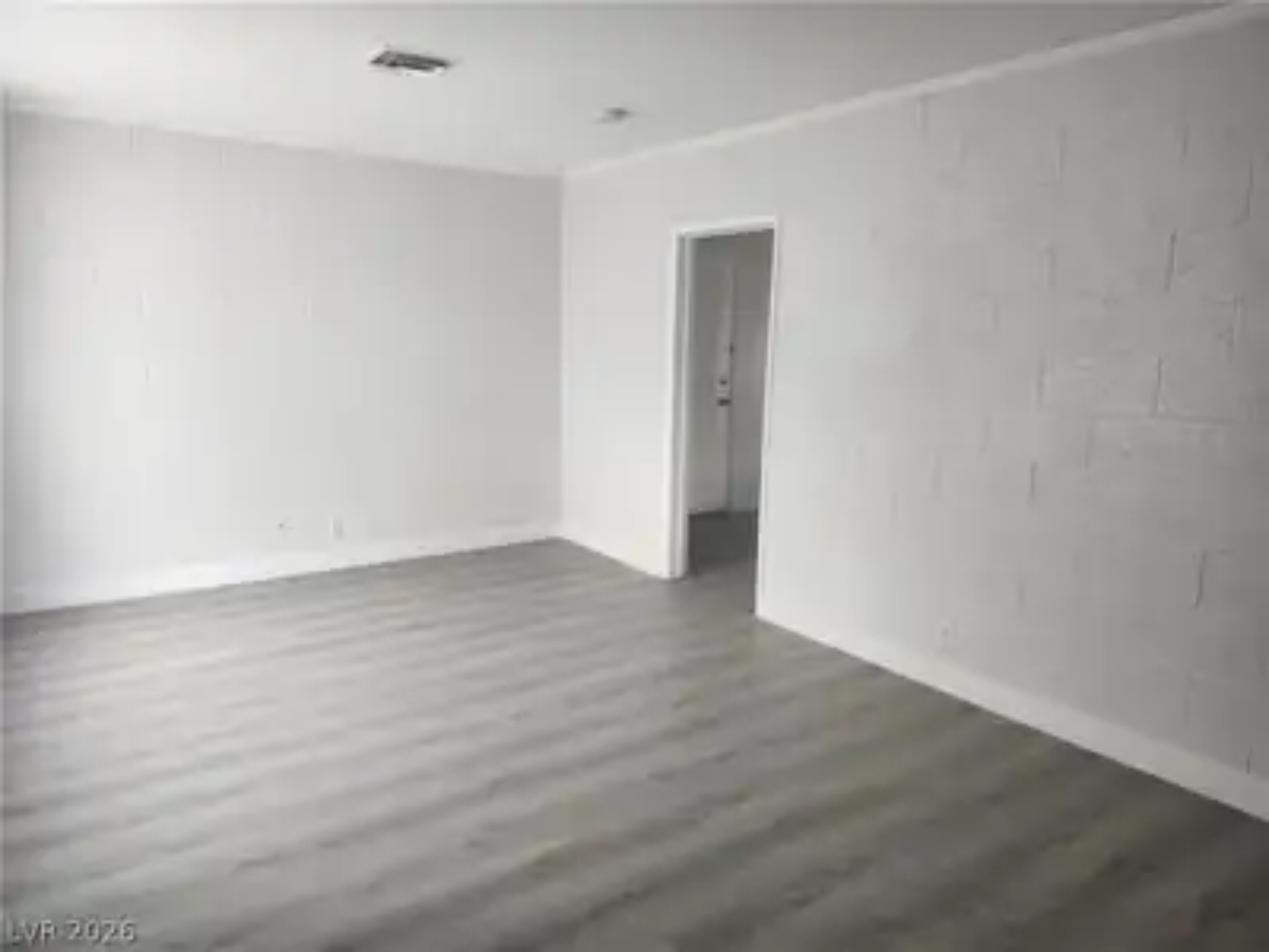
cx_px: 634
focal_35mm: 23
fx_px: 843
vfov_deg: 58.9
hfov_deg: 73.9
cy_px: 476
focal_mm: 5.54
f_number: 1.8
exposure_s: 1/180
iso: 160
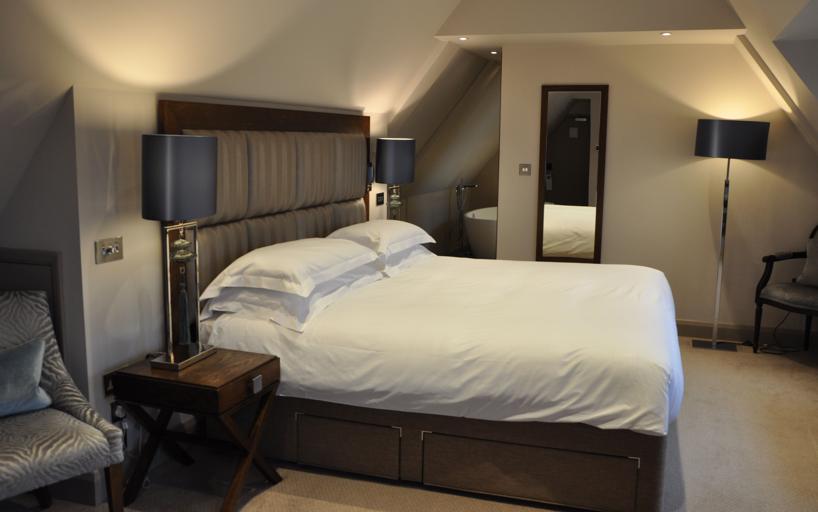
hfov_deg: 56.7
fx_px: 758
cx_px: 407
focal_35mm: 34
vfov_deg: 37.3
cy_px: 247
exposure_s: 1/30
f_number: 5.6
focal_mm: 22
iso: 400
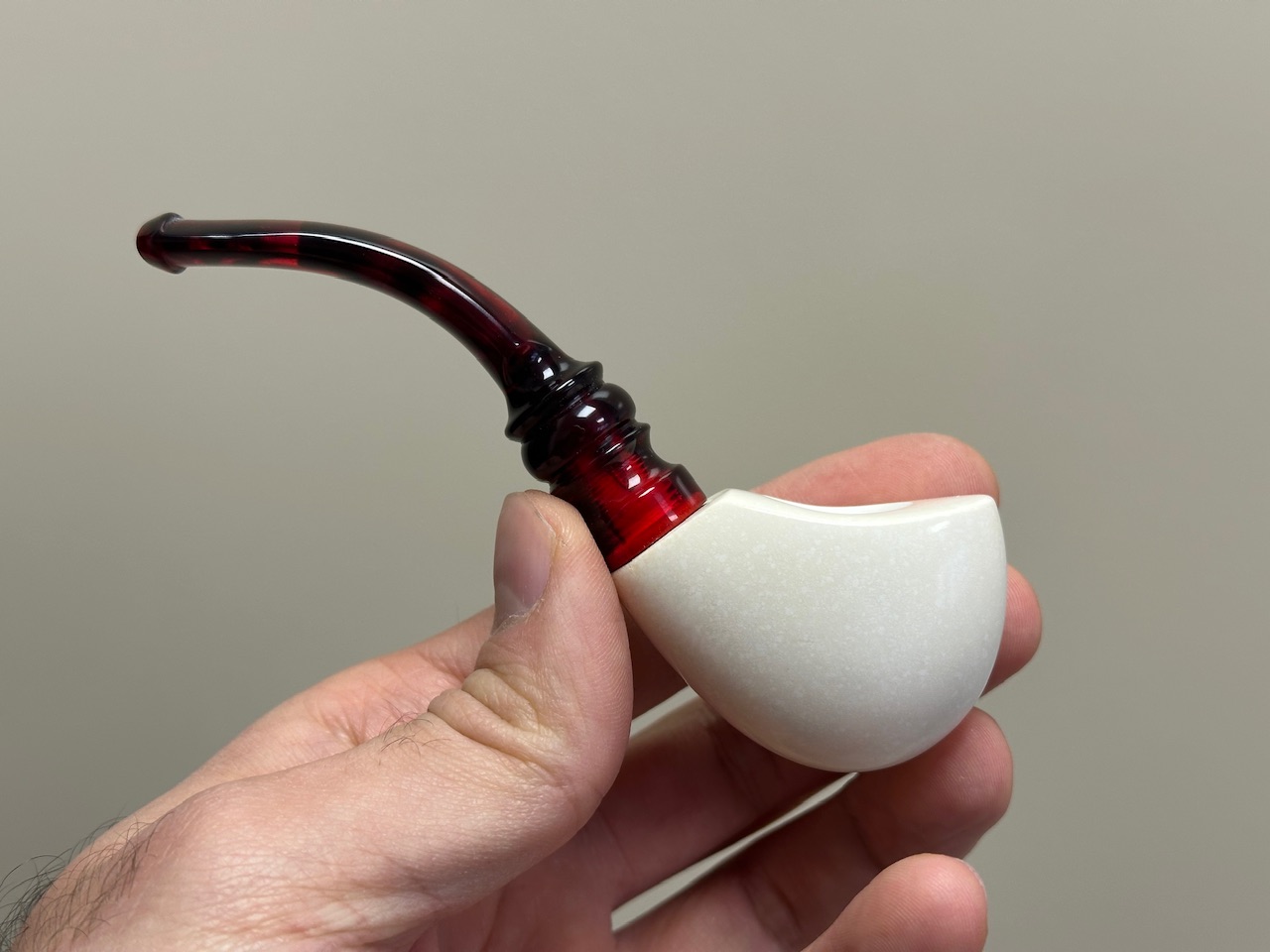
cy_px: 476
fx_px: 1761
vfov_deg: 30.3
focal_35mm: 48
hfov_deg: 39.7
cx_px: 635
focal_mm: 6.86
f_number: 1.78
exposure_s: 1/121
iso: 80
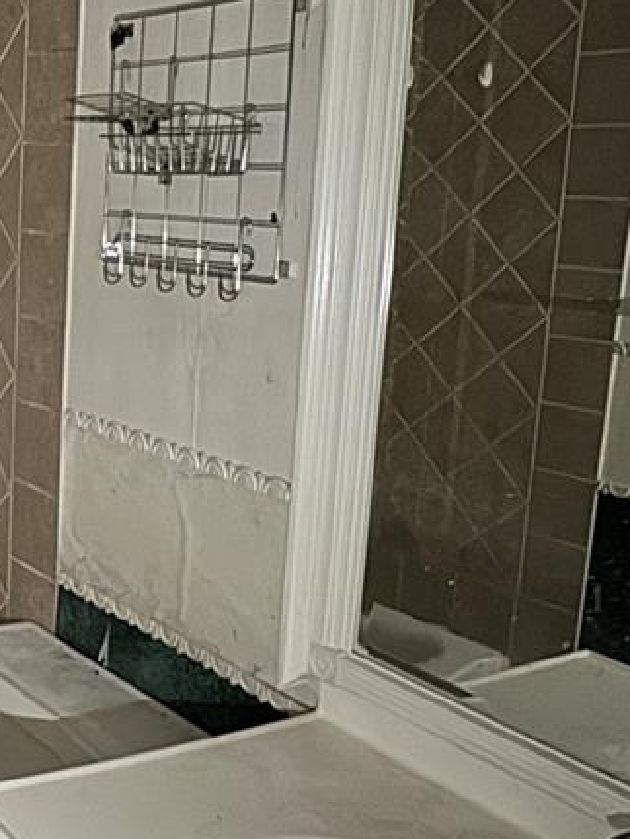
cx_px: -230
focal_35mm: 50
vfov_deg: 38.1
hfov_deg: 24.6
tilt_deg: -10.2
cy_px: 365
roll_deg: +0.7
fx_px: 1212
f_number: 2.2
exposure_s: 1/15
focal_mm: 2.22
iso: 800
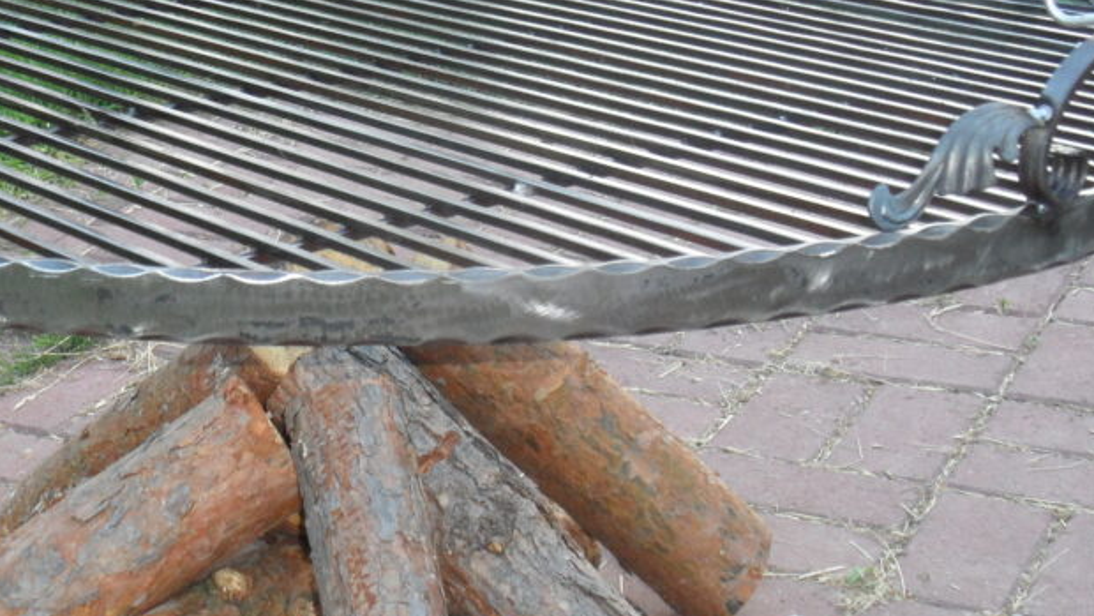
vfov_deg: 16.7
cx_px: 353
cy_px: 219
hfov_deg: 29.1
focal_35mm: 72
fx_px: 2089
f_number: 3.6
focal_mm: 6.5
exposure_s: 1/45
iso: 200
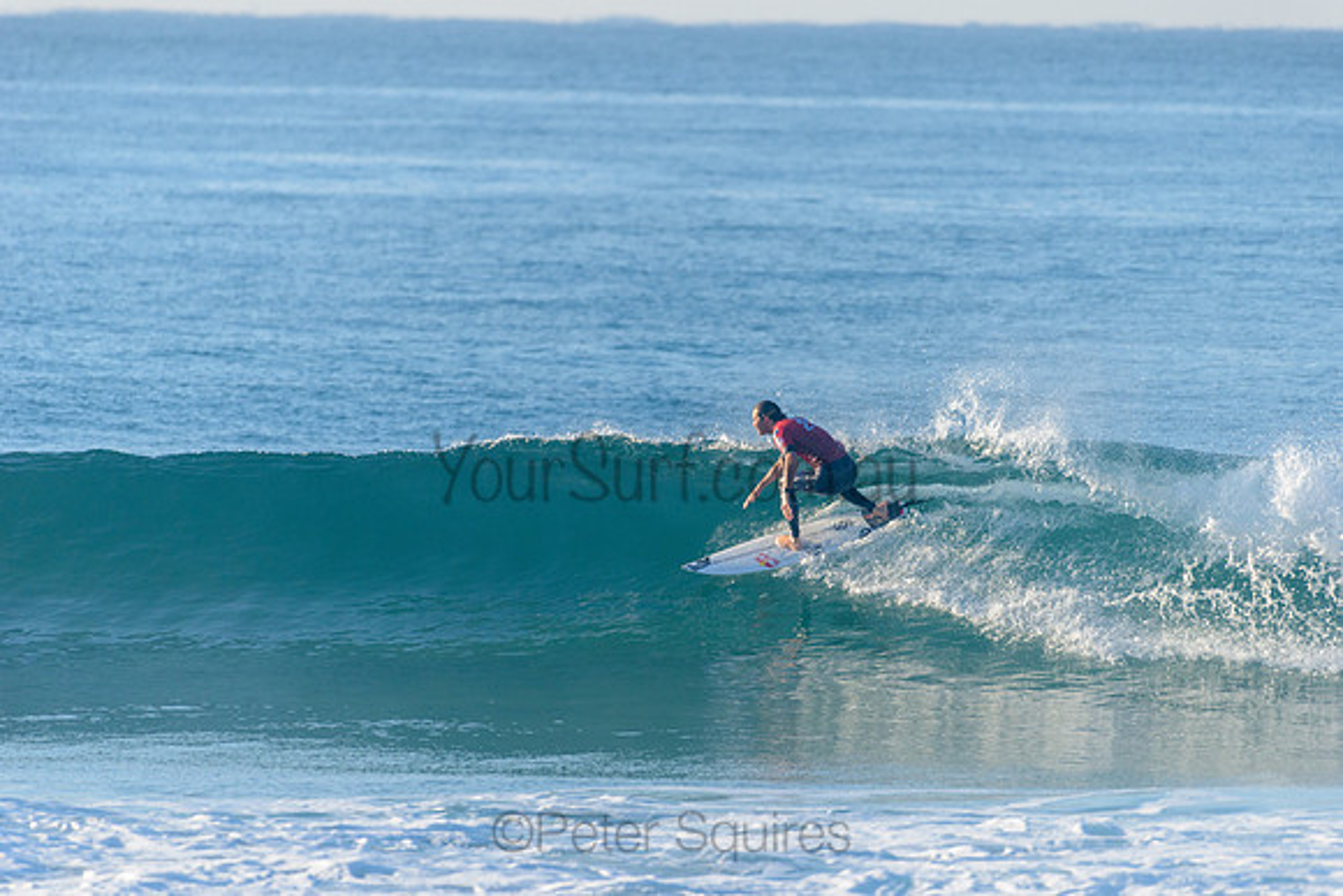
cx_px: 672
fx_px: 18660
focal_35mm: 500
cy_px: 448
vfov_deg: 2.8
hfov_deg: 4.1
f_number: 5.6
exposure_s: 1/2000
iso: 400
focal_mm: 500
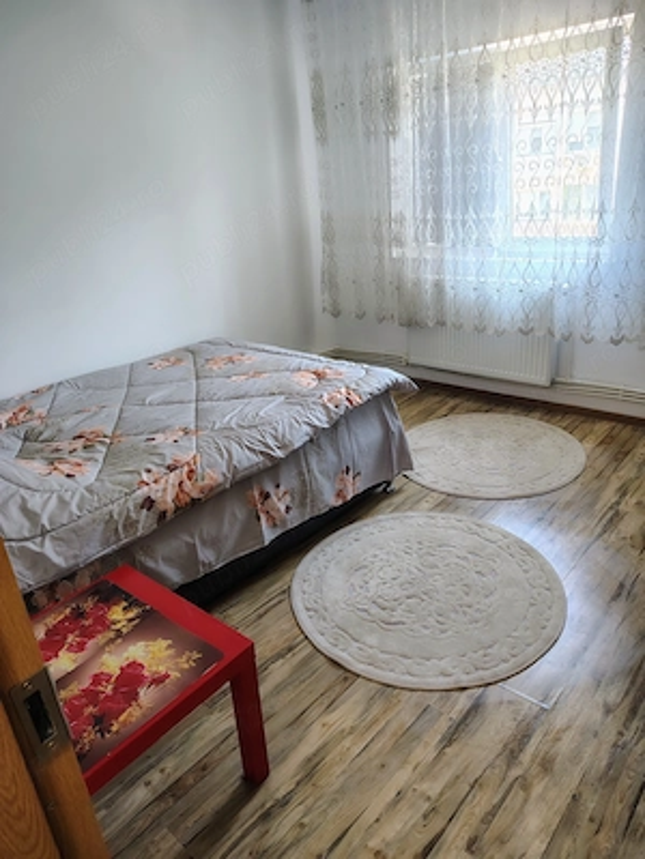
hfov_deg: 56.8
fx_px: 596
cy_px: 430
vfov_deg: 71.6
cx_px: 322
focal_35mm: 24
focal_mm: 5.56
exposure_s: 1/50
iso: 802
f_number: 1.8
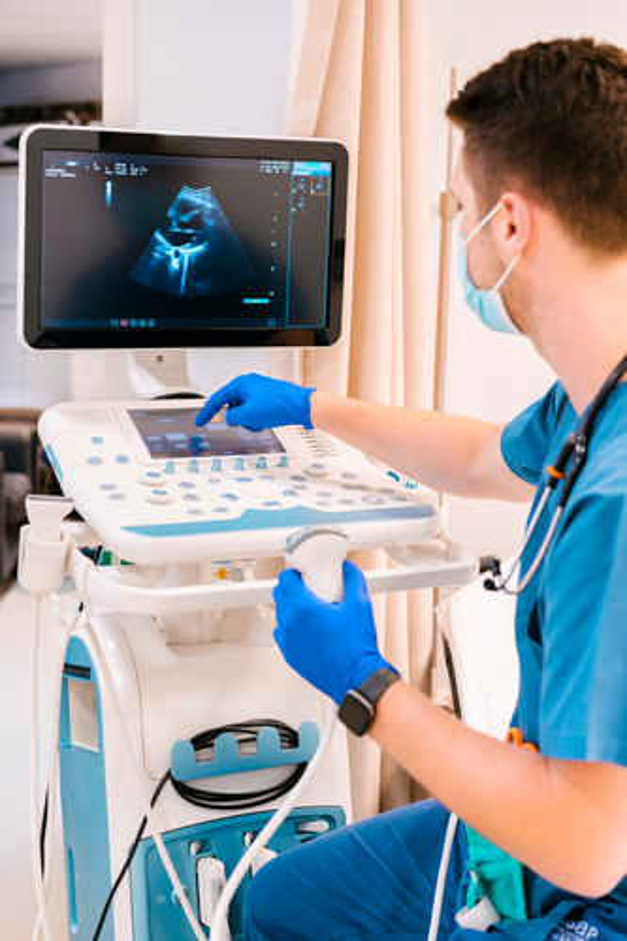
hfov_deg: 24.6
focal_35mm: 55
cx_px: 314
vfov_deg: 36.3
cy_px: 470
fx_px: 1438
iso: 800
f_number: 4
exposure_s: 1/100
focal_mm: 55
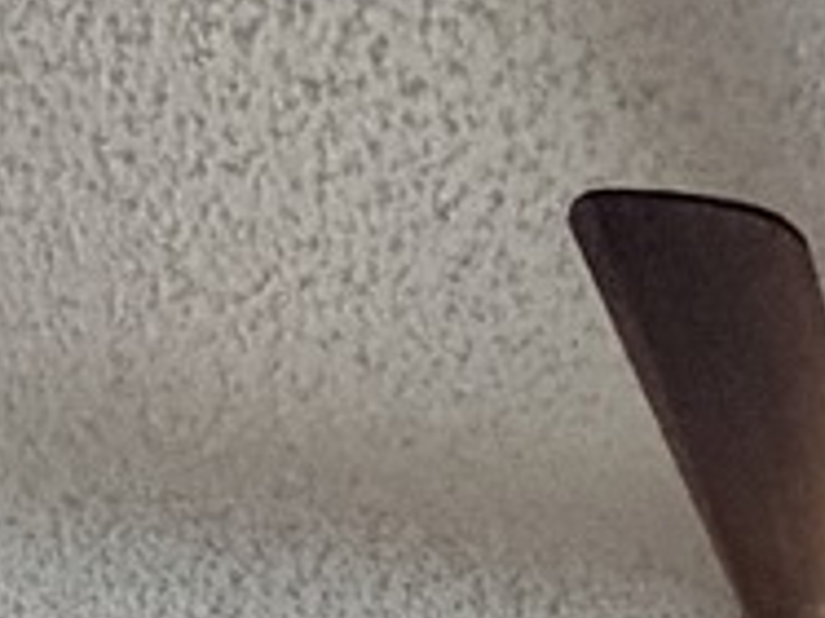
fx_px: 2572
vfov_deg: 8.5
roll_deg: -1.7
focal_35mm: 108
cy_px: 2353
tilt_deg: +1.6
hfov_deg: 17.5
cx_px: 940
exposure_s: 1/60
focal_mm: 2.22
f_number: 2.2
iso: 500
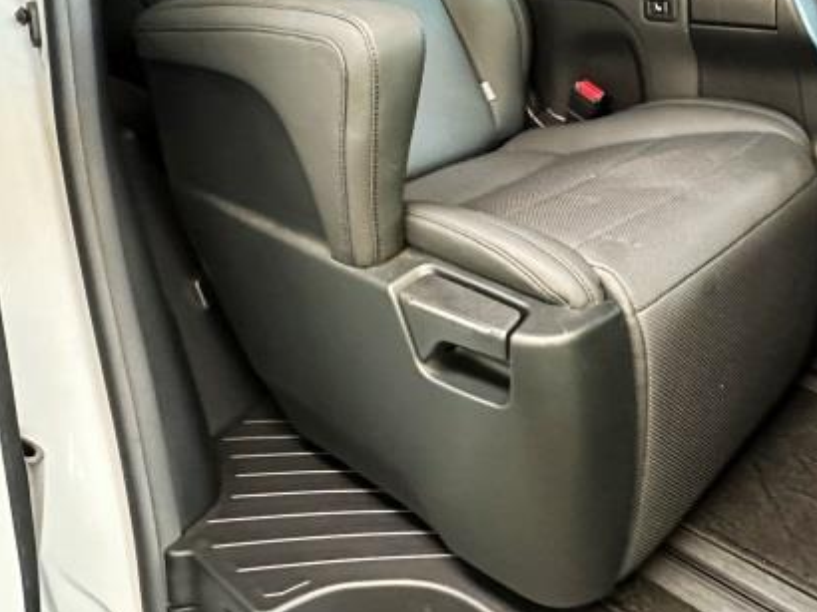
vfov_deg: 37.7
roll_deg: +3.0
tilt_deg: -10.8
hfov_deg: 50.7
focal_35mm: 35
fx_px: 826
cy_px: 50
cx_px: 602
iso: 1250
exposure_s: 1/41
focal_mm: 2.22
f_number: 2.2
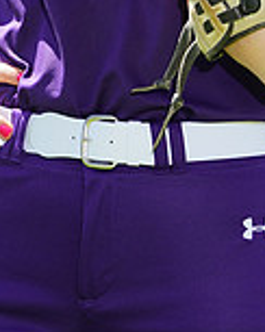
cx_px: 141
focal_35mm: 1059
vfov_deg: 1.8
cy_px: -137
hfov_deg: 1.5
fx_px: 10403
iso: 200
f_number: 9
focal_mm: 297
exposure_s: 1/200
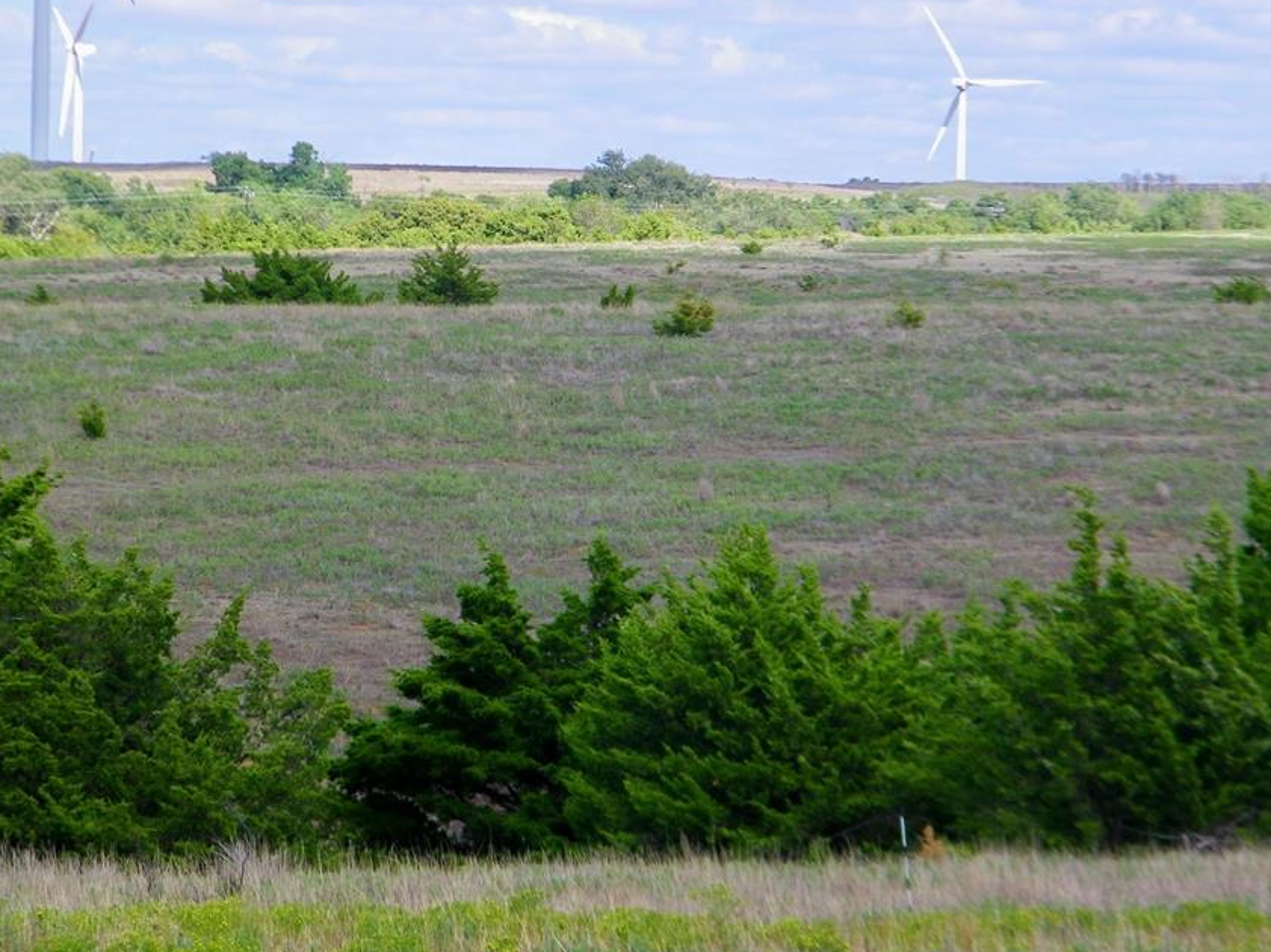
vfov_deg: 8.6
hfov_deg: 11.4
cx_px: 544
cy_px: 490
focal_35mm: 173
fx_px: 6349
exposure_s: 1/400
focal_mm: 25.3
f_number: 4.9
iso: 80
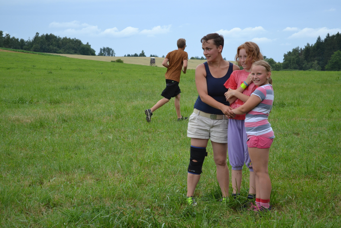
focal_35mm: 82
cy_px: 114
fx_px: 781
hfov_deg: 24.6
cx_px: 170
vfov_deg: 16.6
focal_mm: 55
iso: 450
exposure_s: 1/500
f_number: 5.6
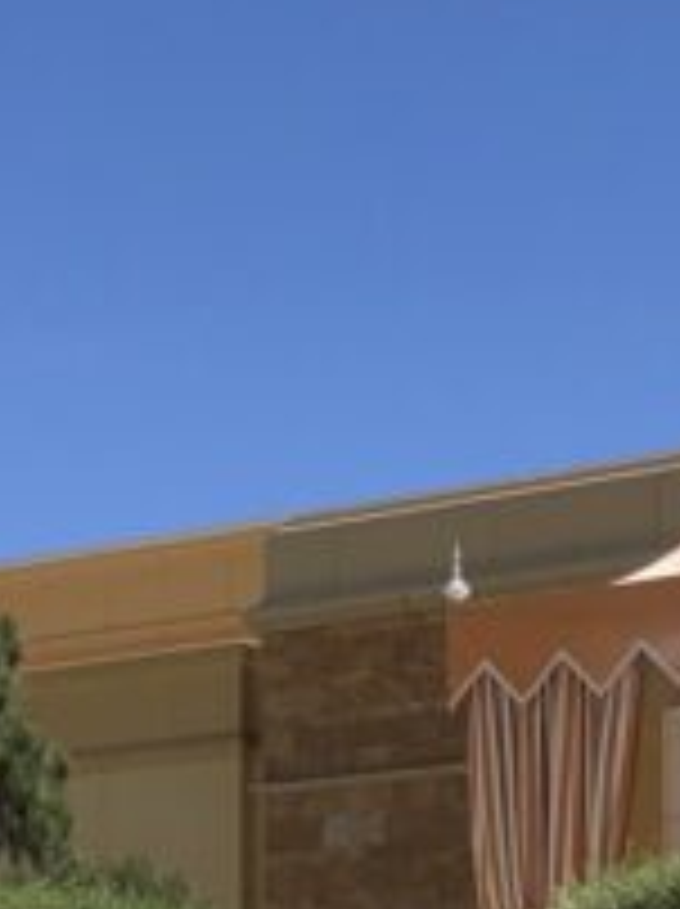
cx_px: 644
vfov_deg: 13.0
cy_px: 1458
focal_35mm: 142
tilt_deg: +0.5
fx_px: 3727
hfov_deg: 10.4
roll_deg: -0.2
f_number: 1.8
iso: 20
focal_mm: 3.99
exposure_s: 1/3205
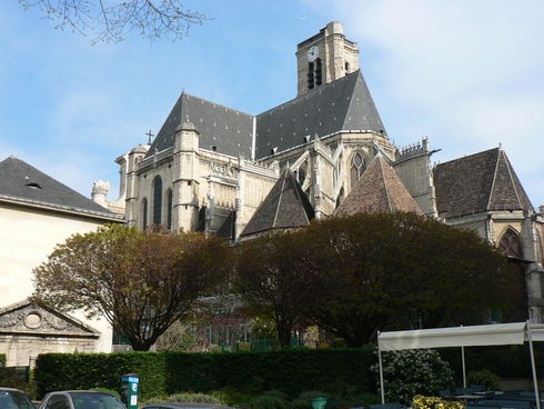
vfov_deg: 34.4
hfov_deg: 44.8
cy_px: 204
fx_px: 660
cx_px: 272
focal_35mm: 42
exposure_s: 1/320
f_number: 5
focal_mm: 7.1
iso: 64
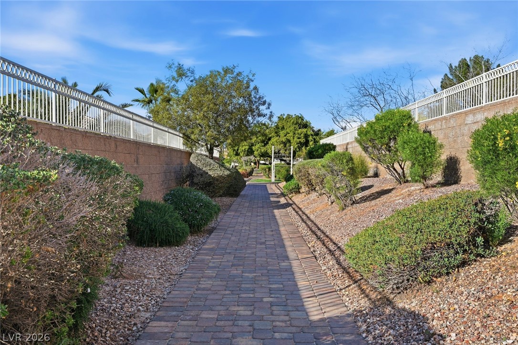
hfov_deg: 53.1
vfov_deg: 36.9
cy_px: 172
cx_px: 259
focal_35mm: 36
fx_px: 518
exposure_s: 1/400
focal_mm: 24
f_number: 10
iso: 64
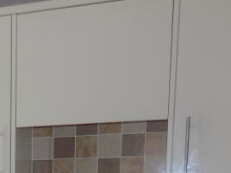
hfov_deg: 20.0
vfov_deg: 14.8
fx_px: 587
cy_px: 304
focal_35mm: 88
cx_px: -89
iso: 80
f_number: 3.1
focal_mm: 4
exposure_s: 1/40
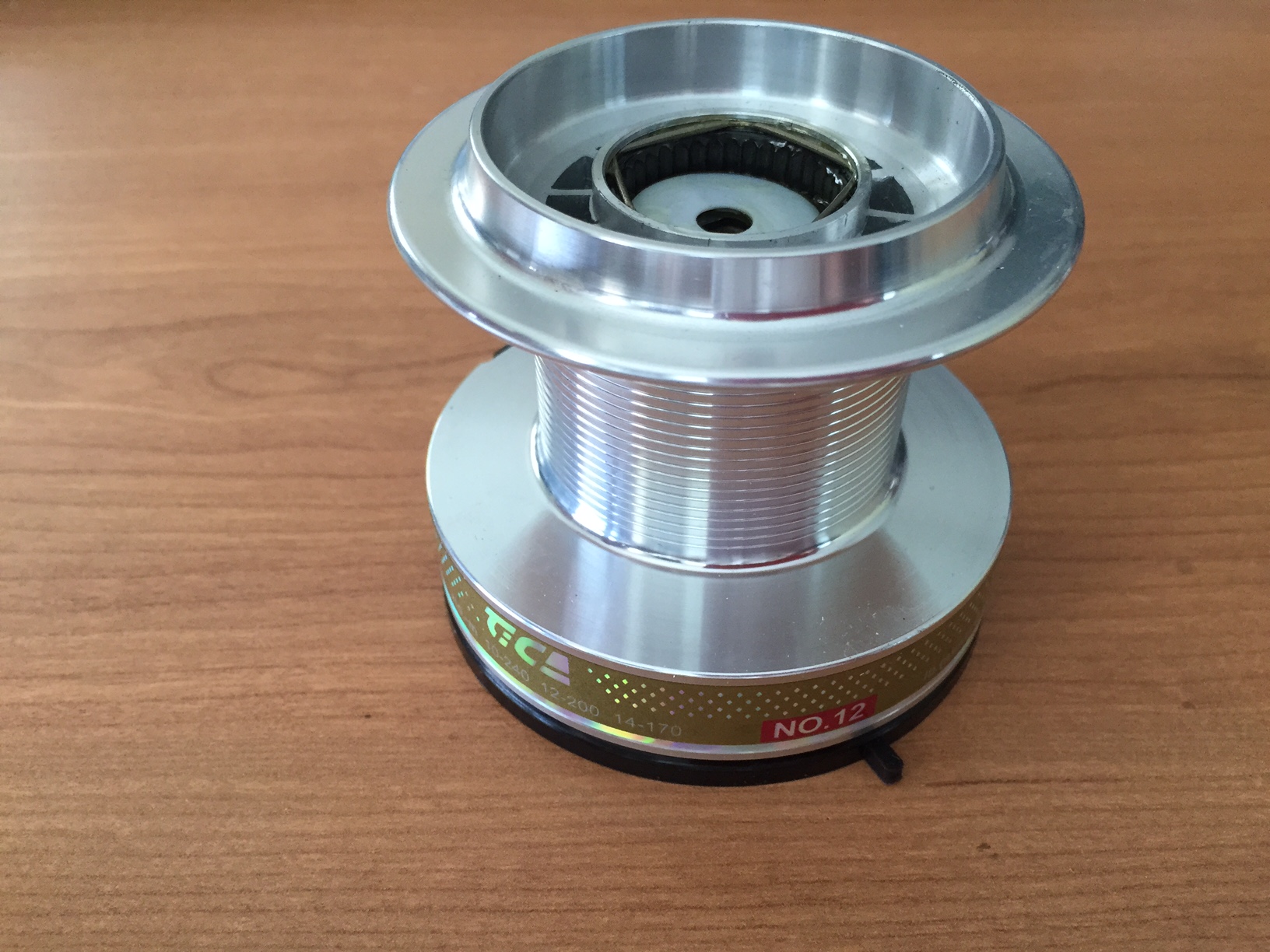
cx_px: 635
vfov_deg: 48.2
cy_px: 476
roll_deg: +0.0
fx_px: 1064
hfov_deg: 61.7
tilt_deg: -41.7
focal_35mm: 29
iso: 50
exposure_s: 1/30
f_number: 2.2
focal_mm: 4.15
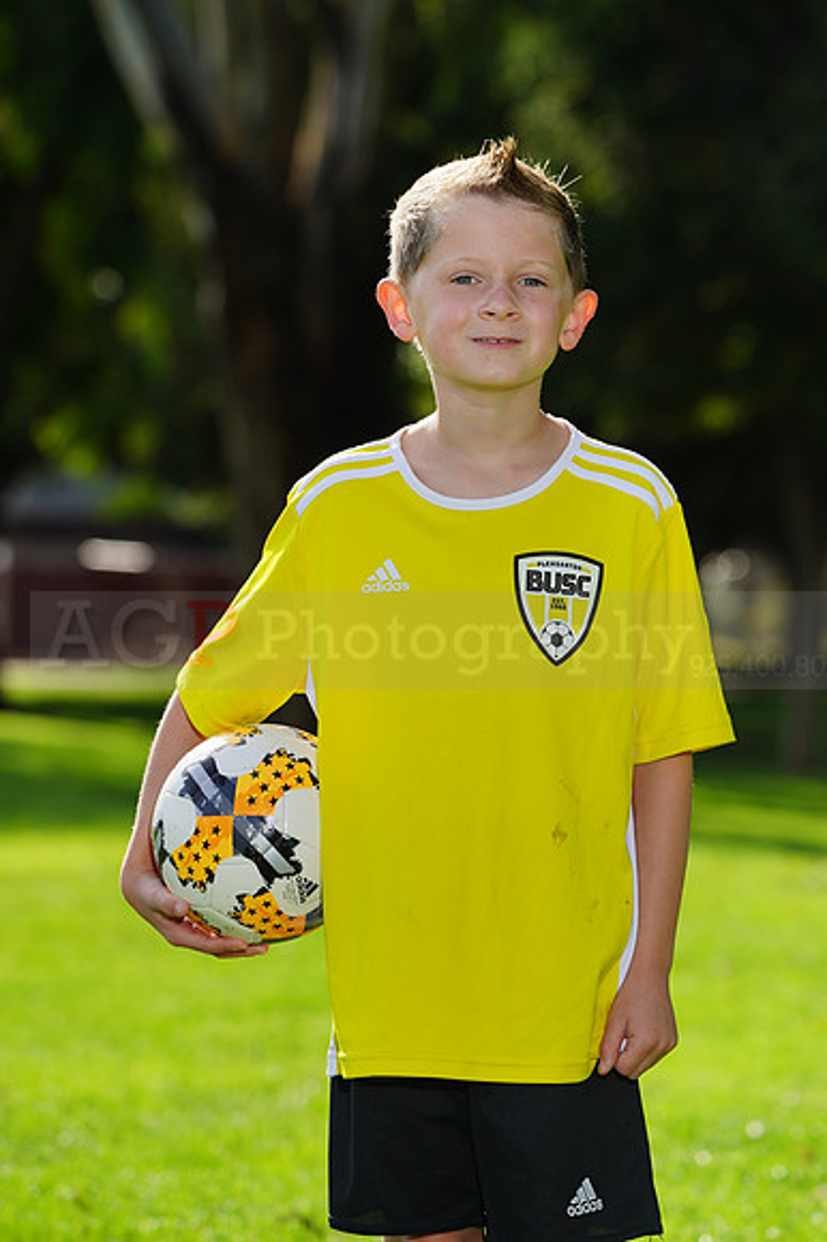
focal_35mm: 226
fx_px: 7796
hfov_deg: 6.1
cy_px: 621
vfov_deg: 9.1
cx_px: 414
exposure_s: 1/200
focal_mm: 226
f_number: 8
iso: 100
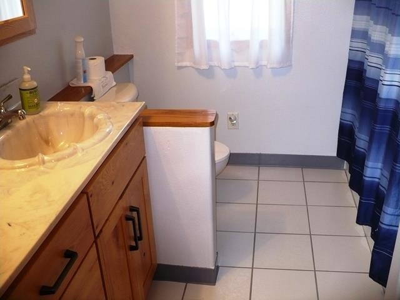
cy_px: 150
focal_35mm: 37
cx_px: 200
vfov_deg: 38.7
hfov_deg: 50.1
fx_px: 428
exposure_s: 1/30
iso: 200
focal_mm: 6.1
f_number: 2.8
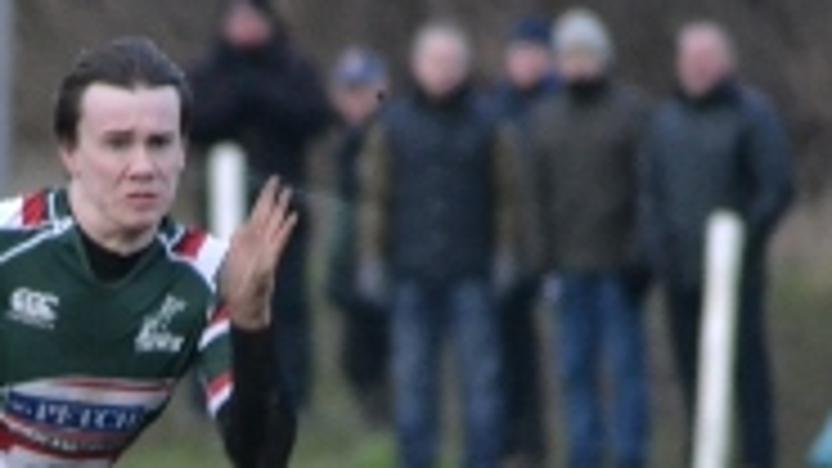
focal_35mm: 1274
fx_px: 28102
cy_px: 551
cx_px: 72
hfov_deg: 1.7
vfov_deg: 1.0
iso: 3200
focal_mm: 300
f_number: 5.6
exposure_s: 1/400
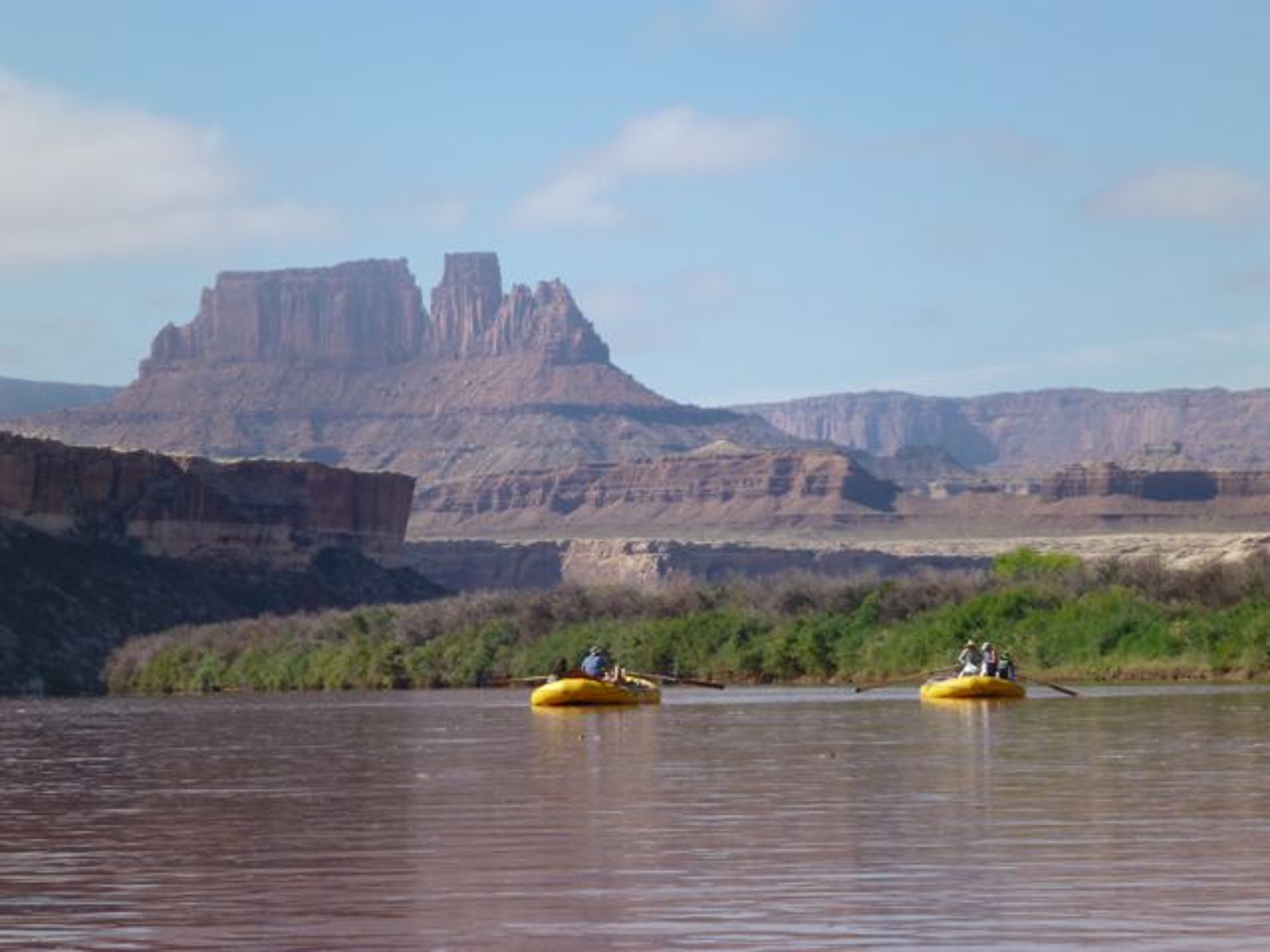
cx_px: 635
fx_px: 4696
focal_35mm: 128
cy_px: 476
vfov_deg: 11.6
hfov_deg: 15.4
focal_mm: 22.8
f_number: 5.9
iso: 80
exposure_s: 1/250
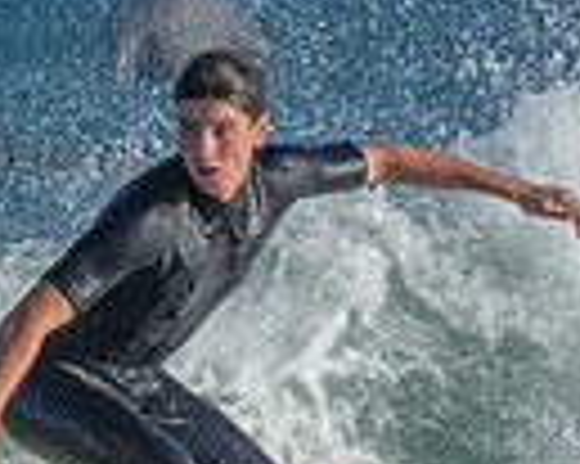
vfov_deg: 0.4
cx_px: -101
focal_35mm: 3903
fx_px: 66947
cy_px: 671
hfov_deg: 0.5
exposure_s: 1/2000
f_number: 6.3
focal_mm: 800
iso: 250
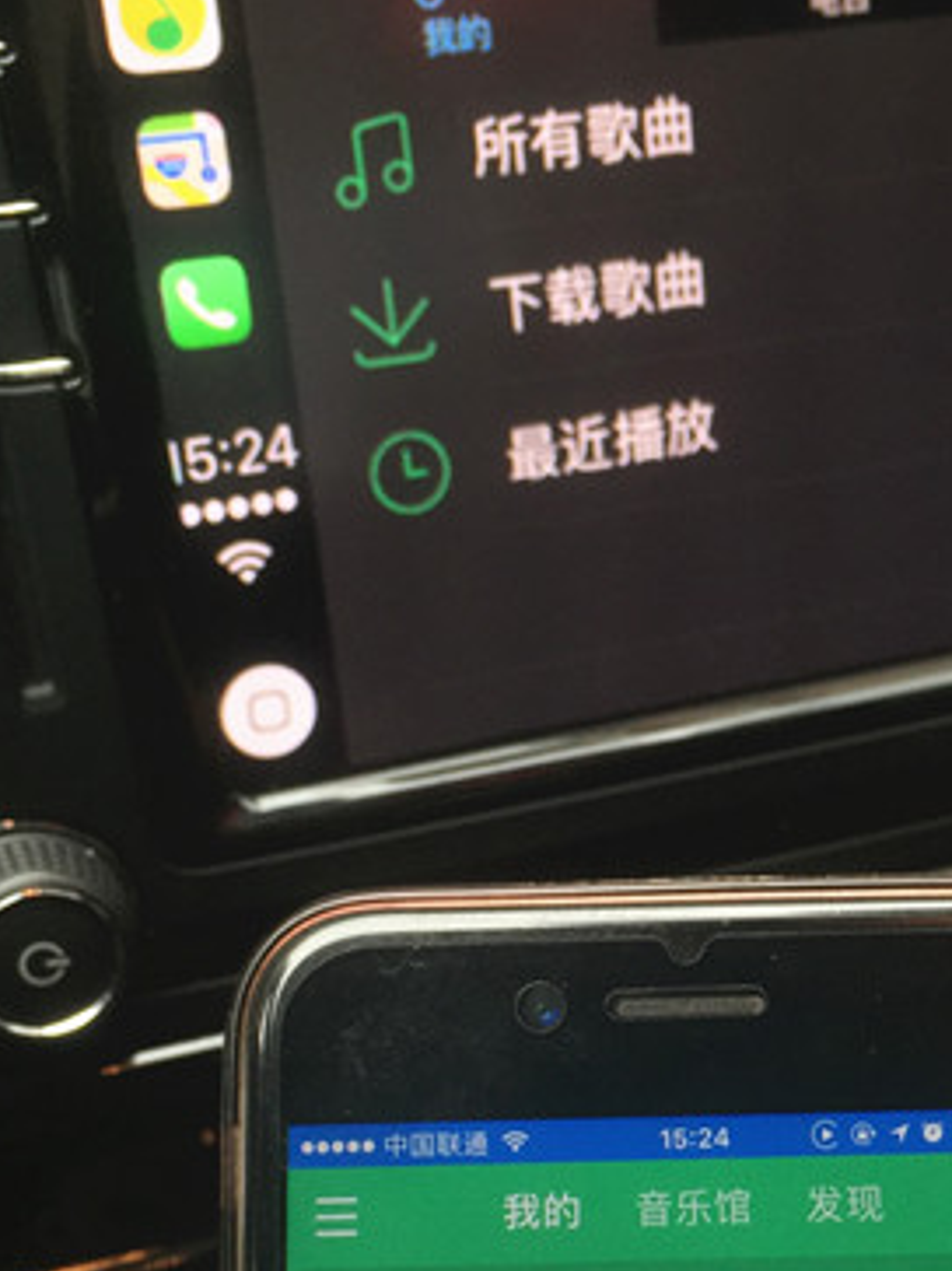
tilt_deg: -42.4
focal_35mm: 64
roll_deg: -2.8
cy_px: 914
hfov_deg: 22.7
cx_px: 728
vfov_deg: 29.9
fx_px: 2348
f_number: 2.2
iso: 40
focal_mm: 4.15
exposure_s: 1/60
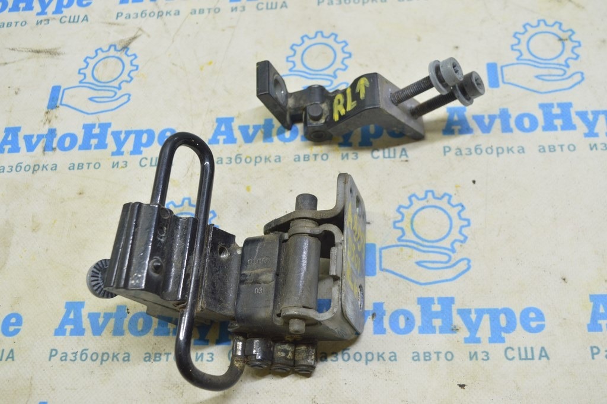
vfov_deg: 33.0
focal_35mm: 40
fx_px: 682
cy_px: 202
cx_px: 304
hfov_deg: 48.0
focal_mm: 27
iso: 400
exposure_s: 1/20
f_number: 5.6
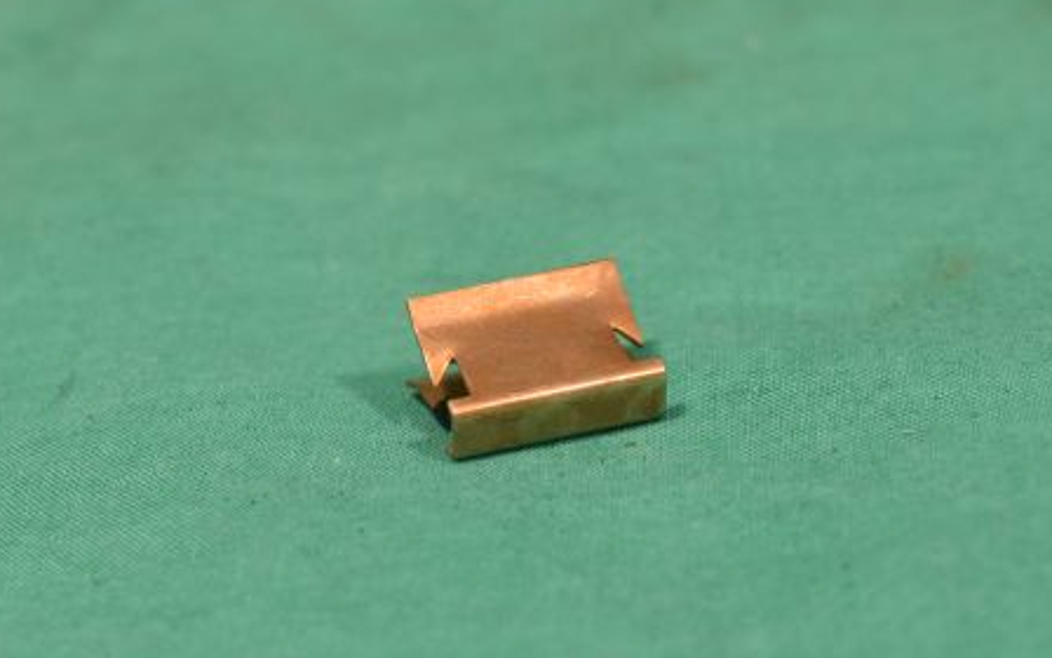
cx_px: 486
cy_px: 329
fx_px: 3231
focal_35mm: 113
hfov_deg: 18.5
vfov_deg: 11.6
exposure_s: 1/100
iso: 1000
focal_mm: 55
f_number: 13
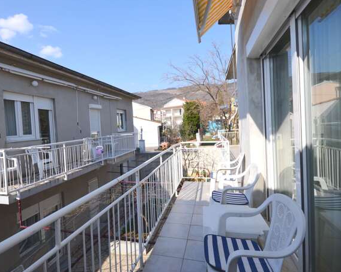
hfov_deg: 82.9
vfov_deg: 70.8
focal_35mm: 19
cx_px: 148
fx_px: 192
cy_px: 130
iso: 100
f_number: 8
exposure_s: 1/250
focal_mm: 10
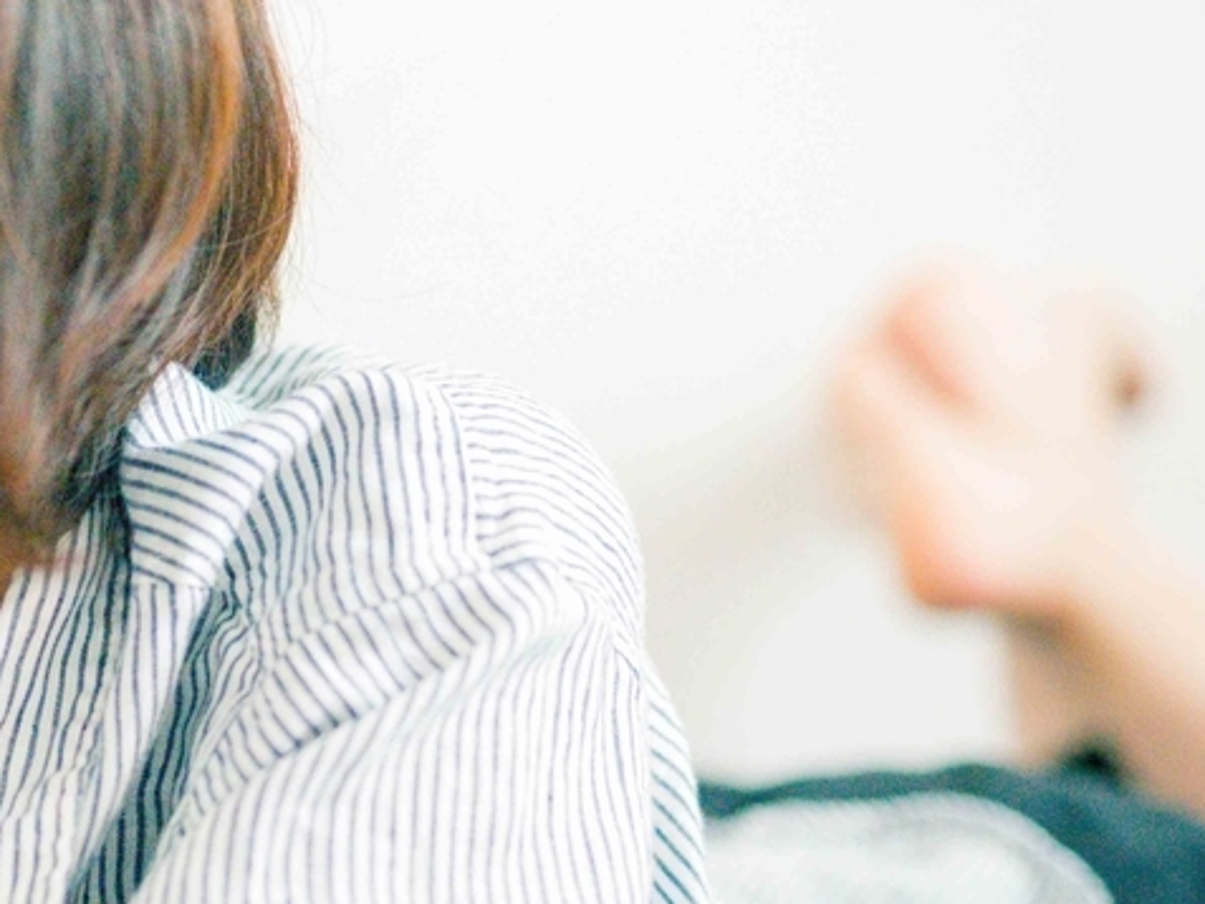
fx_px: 4213
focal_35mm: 121
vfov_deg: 12.2
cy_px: 380
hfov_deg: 16.0
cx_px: 48
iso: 12800
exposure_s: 1/160
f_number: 1.8
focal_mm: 50
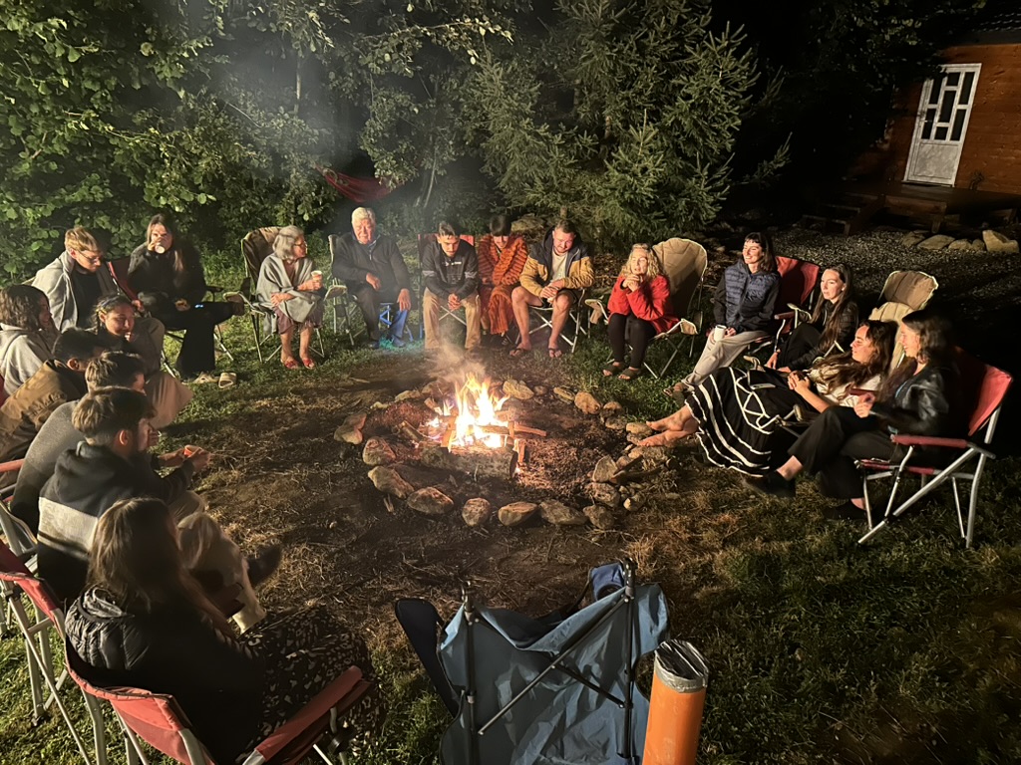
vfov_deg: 56.8
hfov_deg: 71.6
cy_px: 382
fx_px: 708
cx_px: 510
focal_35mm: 24
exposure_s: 1/15
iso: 3200
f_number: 1.78
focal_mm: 6.86
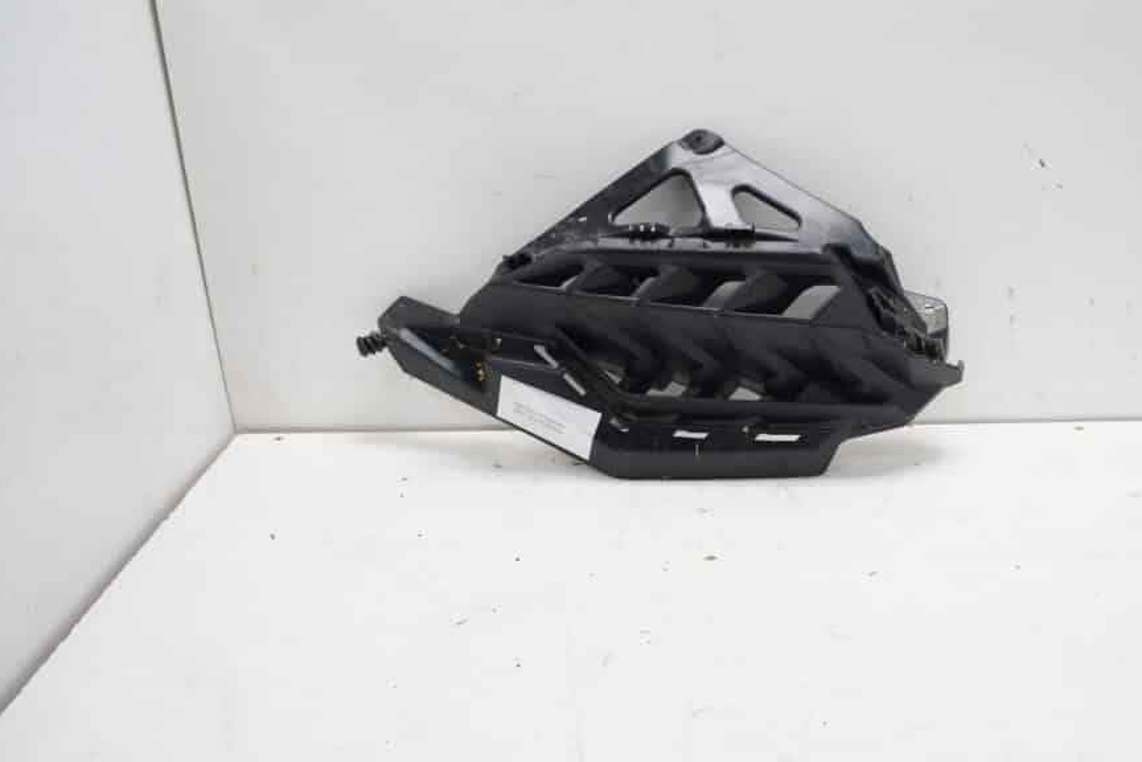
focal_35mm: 32
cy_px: 409
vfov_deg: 41.1
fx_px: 1015
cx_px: 671
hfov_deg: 58.4
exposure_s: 1/60
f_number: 4.5
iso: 320
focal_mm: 18
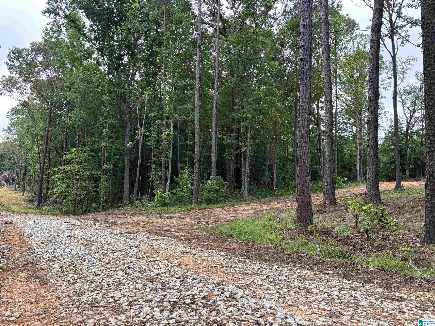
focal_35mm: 26
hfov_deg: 67.3
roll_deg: -0.8
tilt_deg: +2.1
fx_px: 327
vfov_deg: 53.1
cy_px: 163
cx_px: 218
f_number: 1.6
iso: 40
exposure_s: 1/148
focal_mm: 5.96
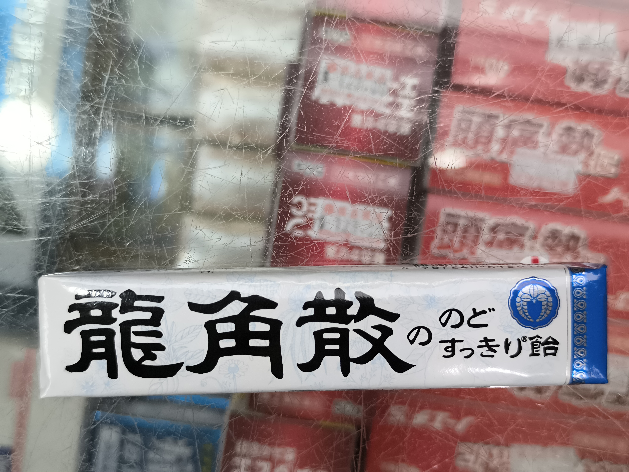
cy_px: 236
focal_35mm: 46
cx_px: 314
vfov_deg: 31.5
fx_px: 836
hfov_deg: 41.2
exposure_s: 1/100
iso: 64
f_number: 1.65
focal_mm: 6.14
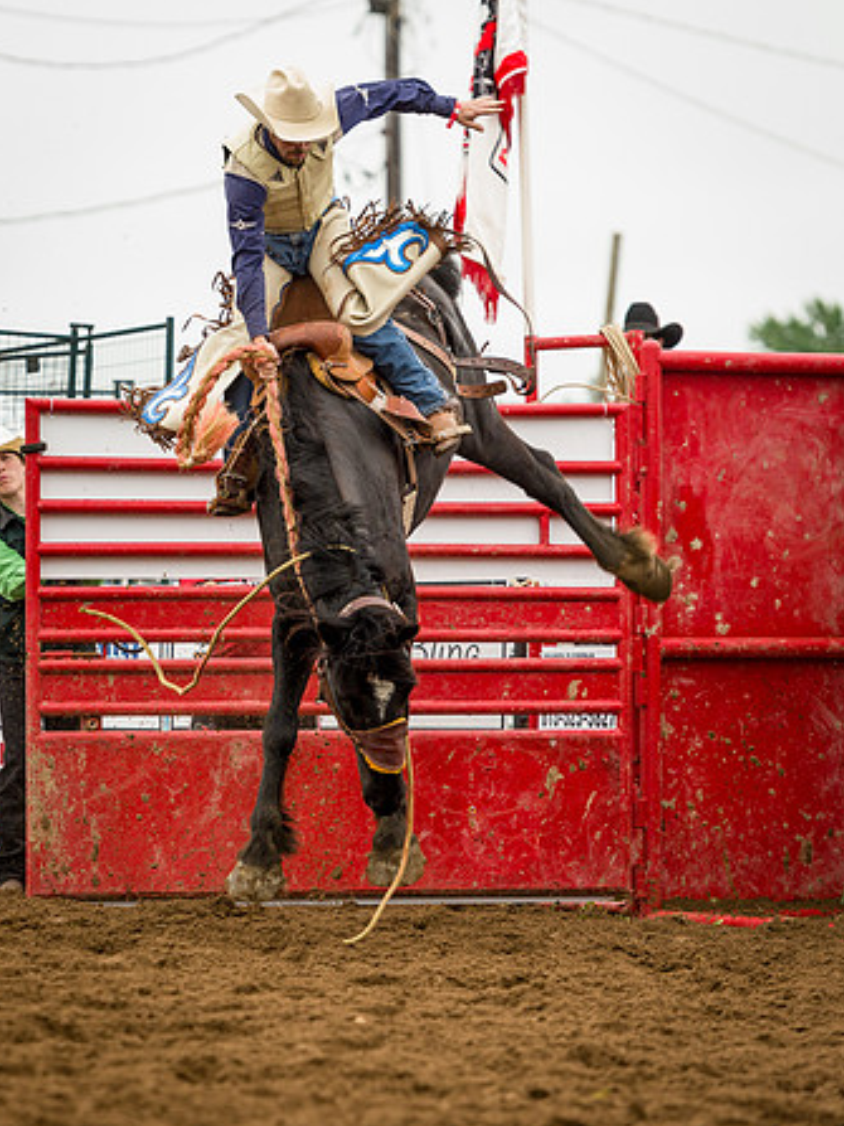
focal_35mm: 217
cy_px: 600
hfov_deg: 6.8
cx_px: 108
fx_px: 7058
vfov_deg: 9.1
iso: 800
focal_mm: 135
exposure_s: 1/640
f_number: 3.2
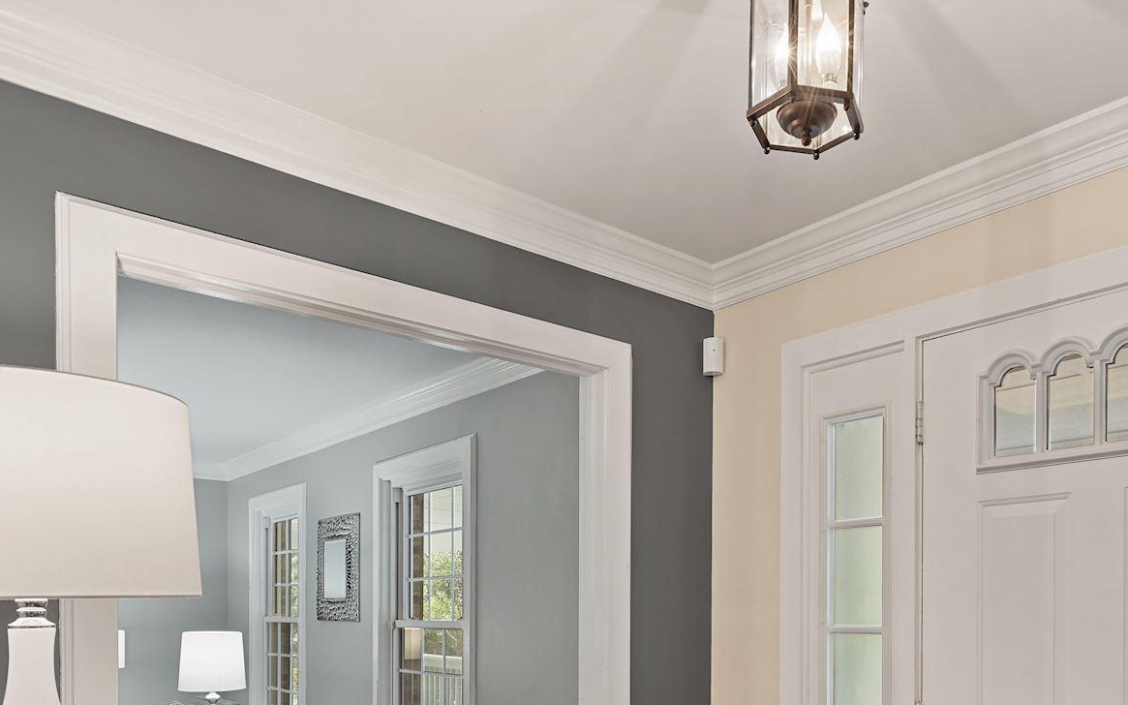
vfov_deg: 41.5
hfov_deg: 65.5
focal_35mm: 28
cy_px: 617
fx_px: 861
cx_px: 701
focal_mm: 16
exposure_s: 1/3
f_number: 7.1
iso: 800
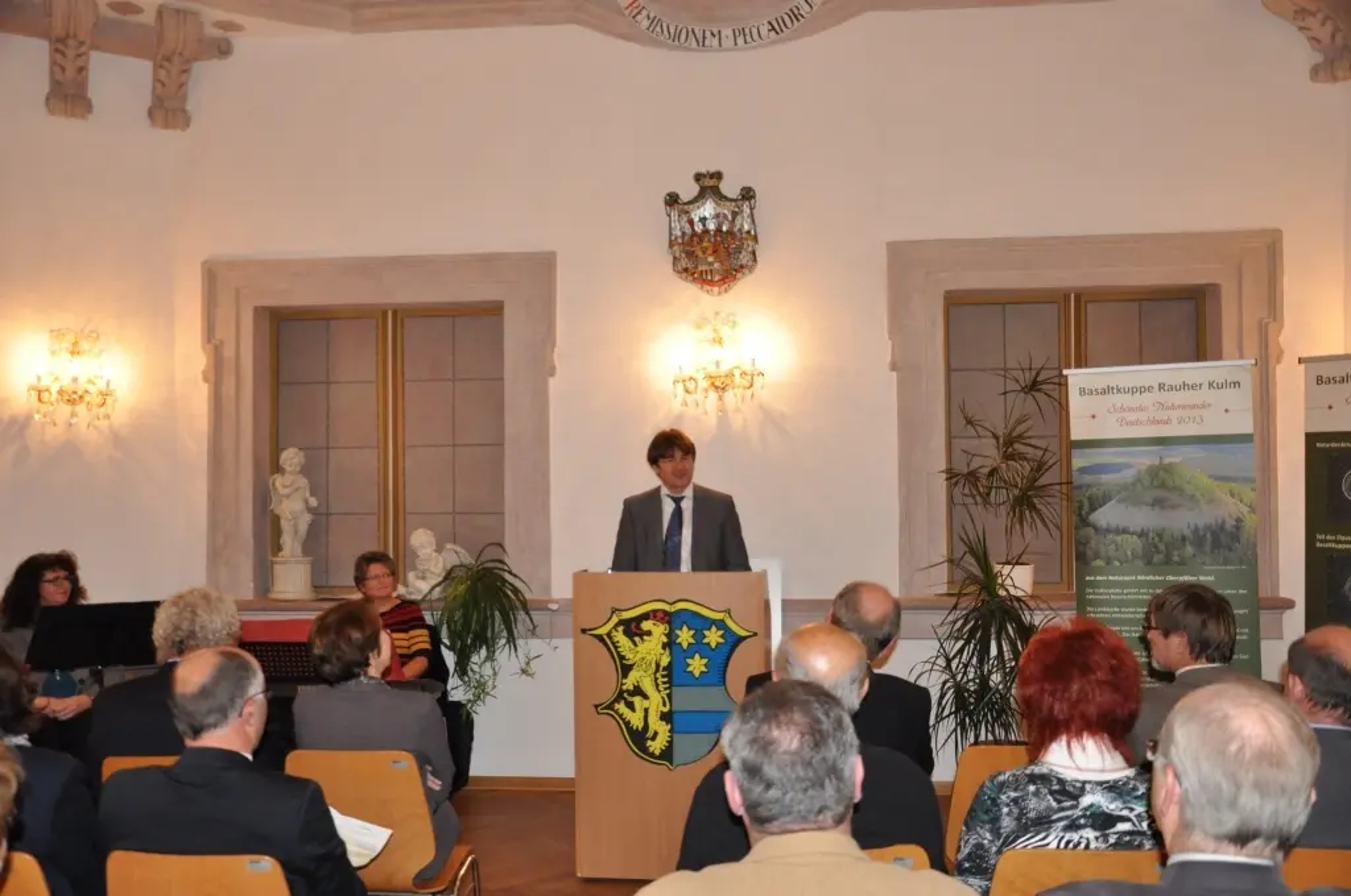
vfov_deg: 39.9
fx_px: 1237
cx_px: 676
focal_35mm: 33
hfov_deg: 57.3
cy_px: 448
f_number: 4
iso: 800
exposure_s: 1/60
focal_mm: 22
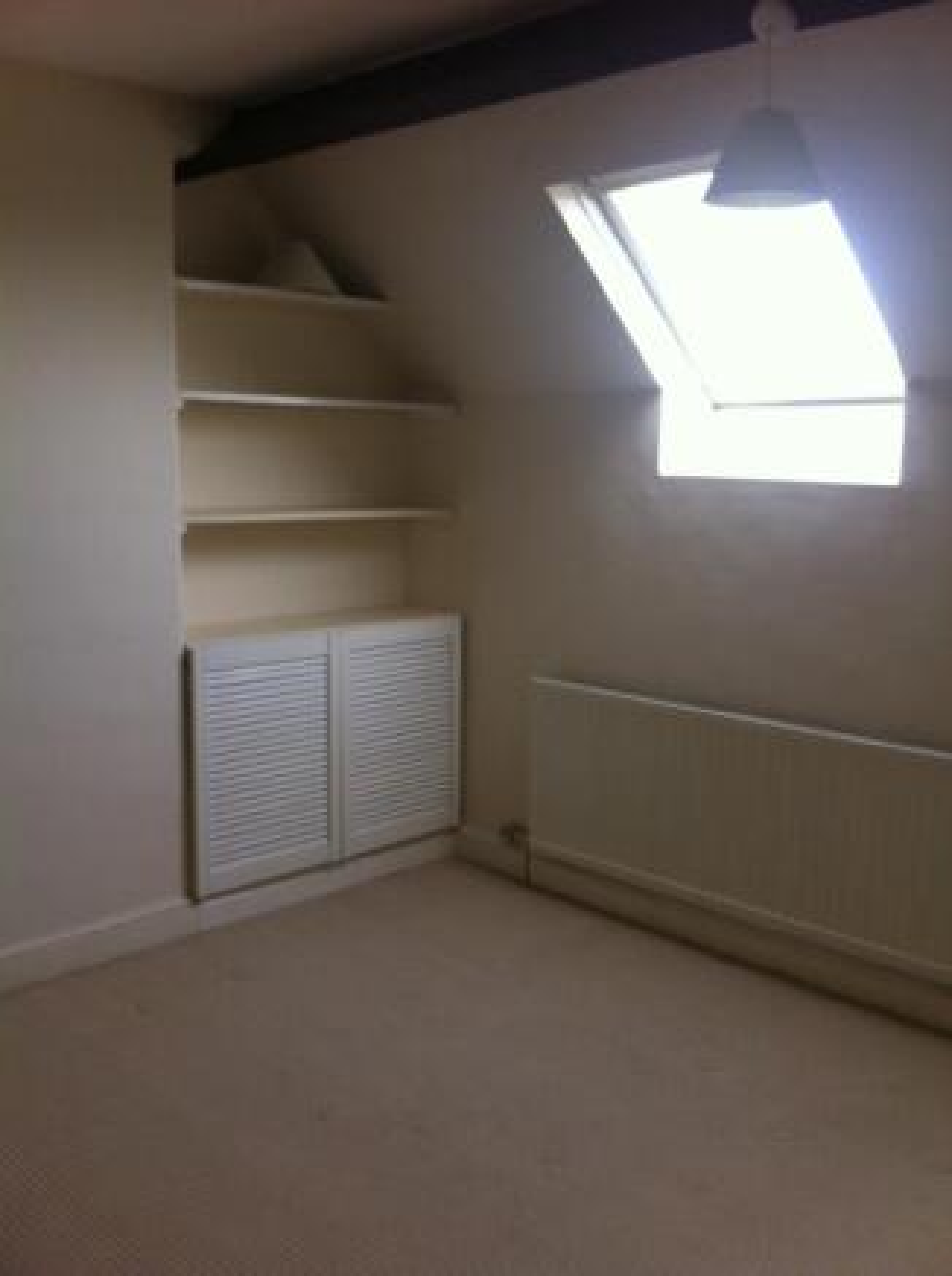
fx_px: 1288
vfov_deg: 52.7
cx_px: 476
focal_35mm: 35
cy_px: 638
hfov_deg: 40.6
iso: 80
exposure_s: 1/15
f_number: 2.8
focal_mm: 3.85
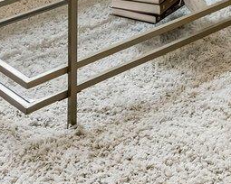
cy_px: -371
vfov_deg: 9.4
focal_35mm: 128
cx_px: 341
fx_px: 875
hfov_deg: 14.1
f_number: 9
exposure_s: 1/25
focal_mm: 17
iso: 250
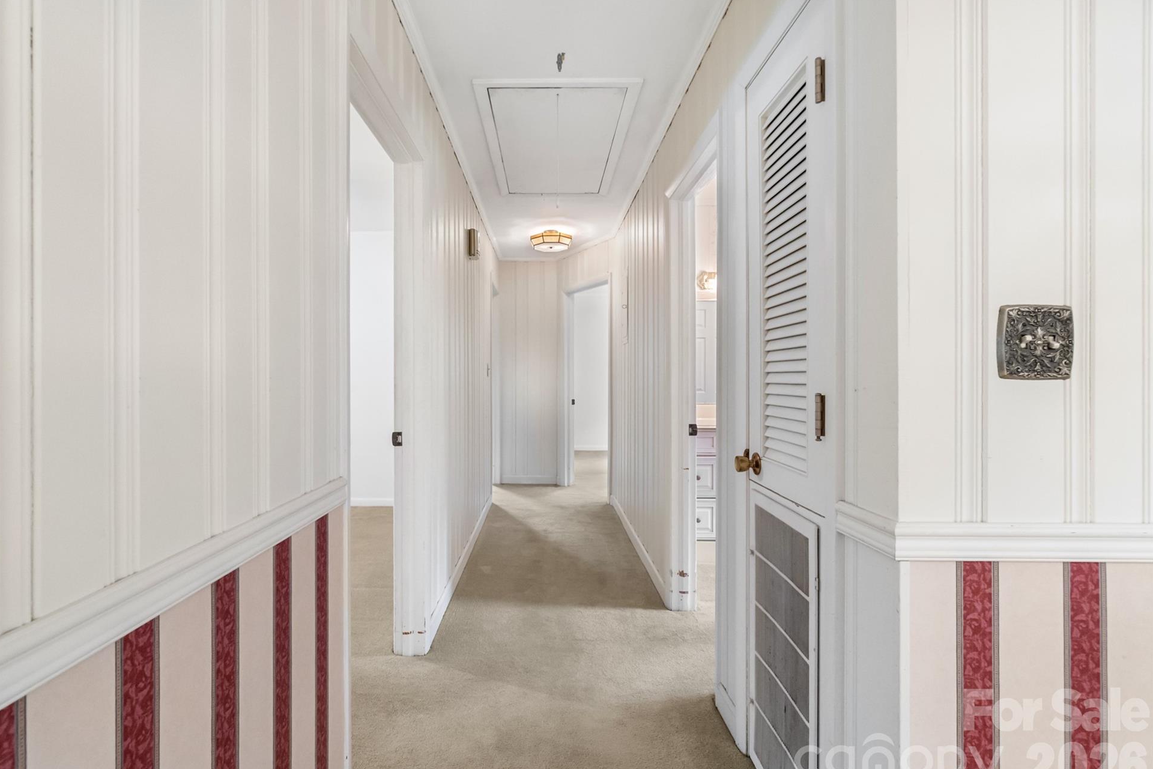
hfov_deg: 96.6
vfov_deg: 73.7
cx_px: 540
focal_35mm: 16
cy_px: 397
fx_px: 512
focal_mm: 10
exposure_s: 1/30
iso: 1250
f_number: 7.1
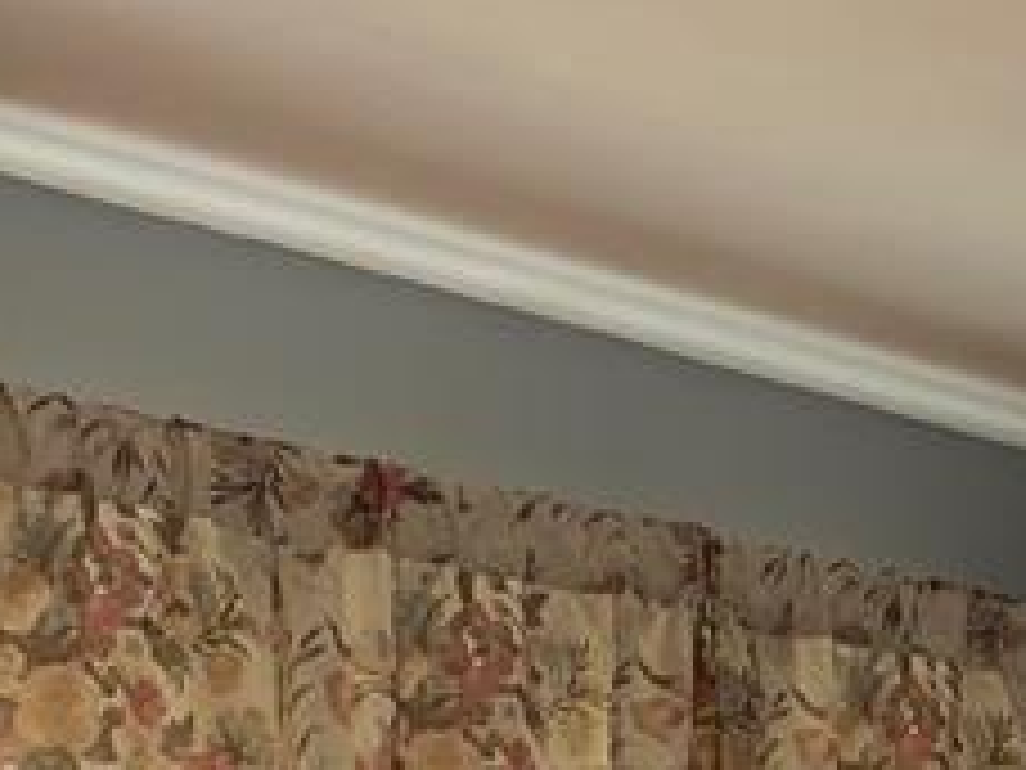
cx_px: 1436
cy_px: 1639
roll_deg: -1.4
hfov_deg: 15.8
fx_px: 3468
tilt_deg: -5.2
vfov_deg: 11.2
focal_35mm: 117
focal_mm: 4.2
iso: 50
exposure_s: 1/120
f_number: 1.6
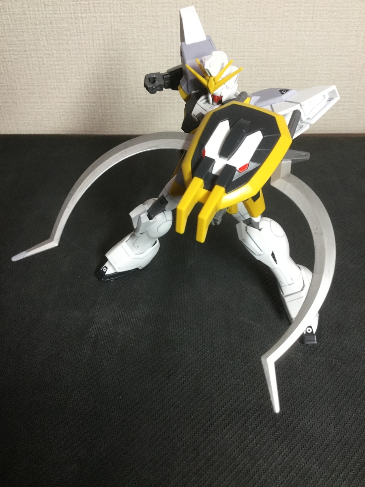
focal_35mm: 31
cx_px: 182
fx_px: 436
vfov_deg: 58.4
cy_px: 244
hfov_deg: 45.4
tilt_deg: -35.2
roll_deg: -1.4
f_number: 2.4
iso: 50
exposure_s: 1/30
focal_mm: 3.3
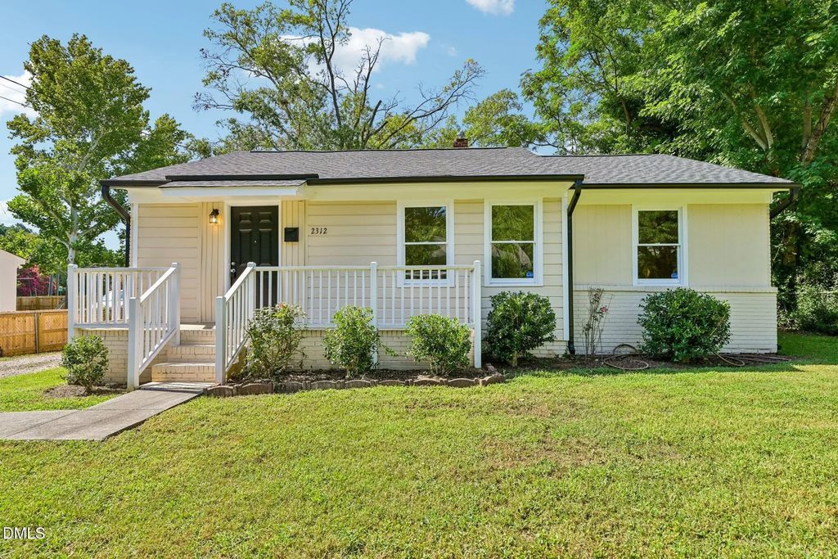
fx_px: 442
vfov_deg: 64.6
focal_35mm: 19
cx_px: 419
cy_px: 280
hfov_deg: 86.9
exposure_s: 1/200
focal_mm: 19
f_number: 8
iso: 100
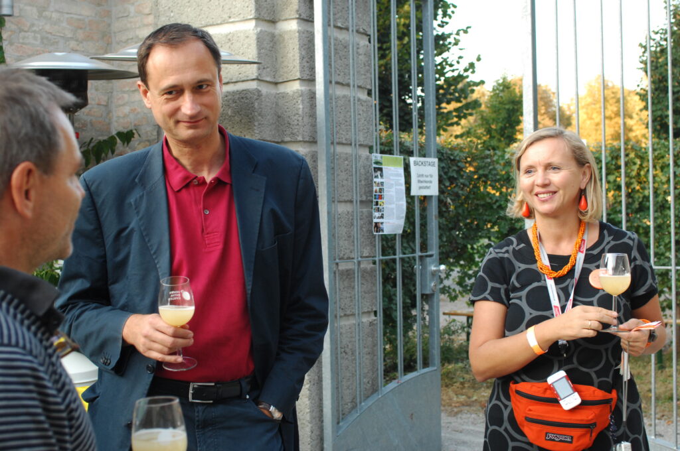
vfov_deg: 25.7
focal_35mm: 52
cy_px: 226
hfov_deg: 37.9
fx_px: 990
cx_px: 340
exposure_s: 1/90
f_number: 4.8
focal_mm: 35
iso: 400
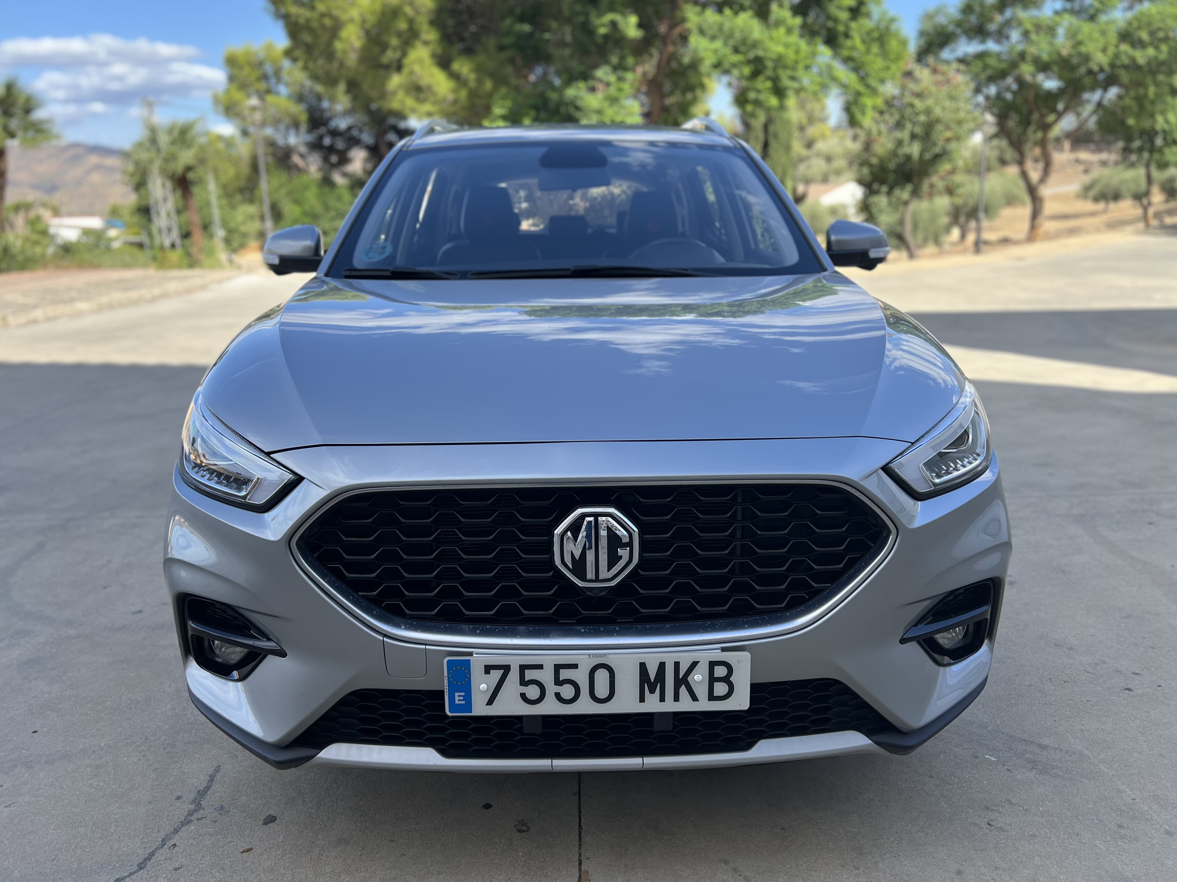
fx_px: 918
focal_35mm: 27
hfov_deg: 65.3
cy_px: 442
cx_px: 576
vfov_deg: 51.4
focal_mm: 5.7
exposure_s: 1/1488
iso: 50
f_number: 1.5
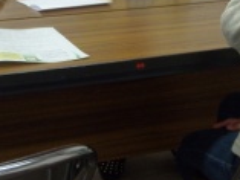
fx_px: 694
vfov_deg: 14.7
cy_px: 17
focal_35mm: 100
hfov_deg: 19.6
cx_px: 122
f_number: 2.8
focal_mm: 5.7
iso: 147
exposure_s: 1/60
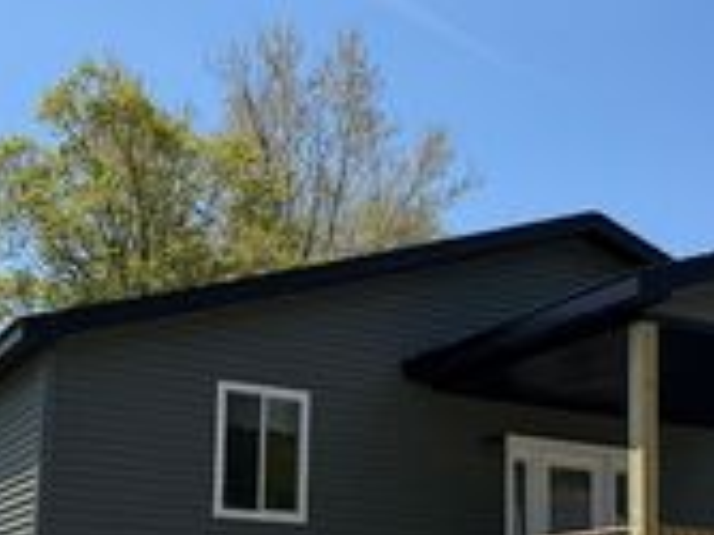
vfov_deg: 23.0
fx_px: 1278
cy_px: 482
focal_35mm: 62
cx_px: 293
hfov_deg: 31.1
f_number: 1.78
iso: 80
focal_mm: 6.76
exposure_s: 1/4167
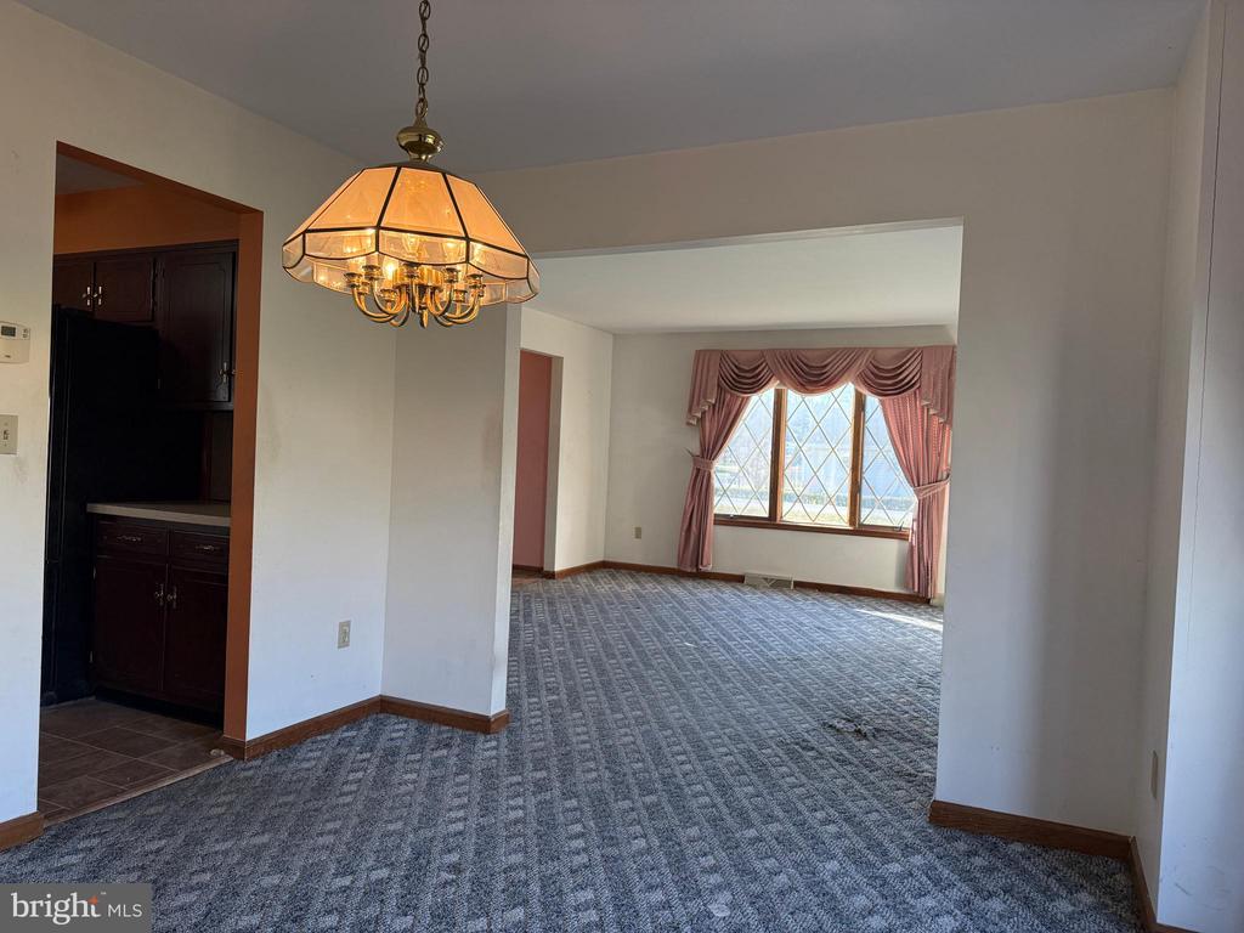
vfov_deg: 56.8
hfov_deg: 71.6
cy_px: 466
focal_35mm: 24
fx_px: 862
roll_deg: -2.6
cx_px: 622
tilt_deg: -1.4
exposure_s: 1/232
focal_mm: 6.76
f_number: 1.78
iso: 200
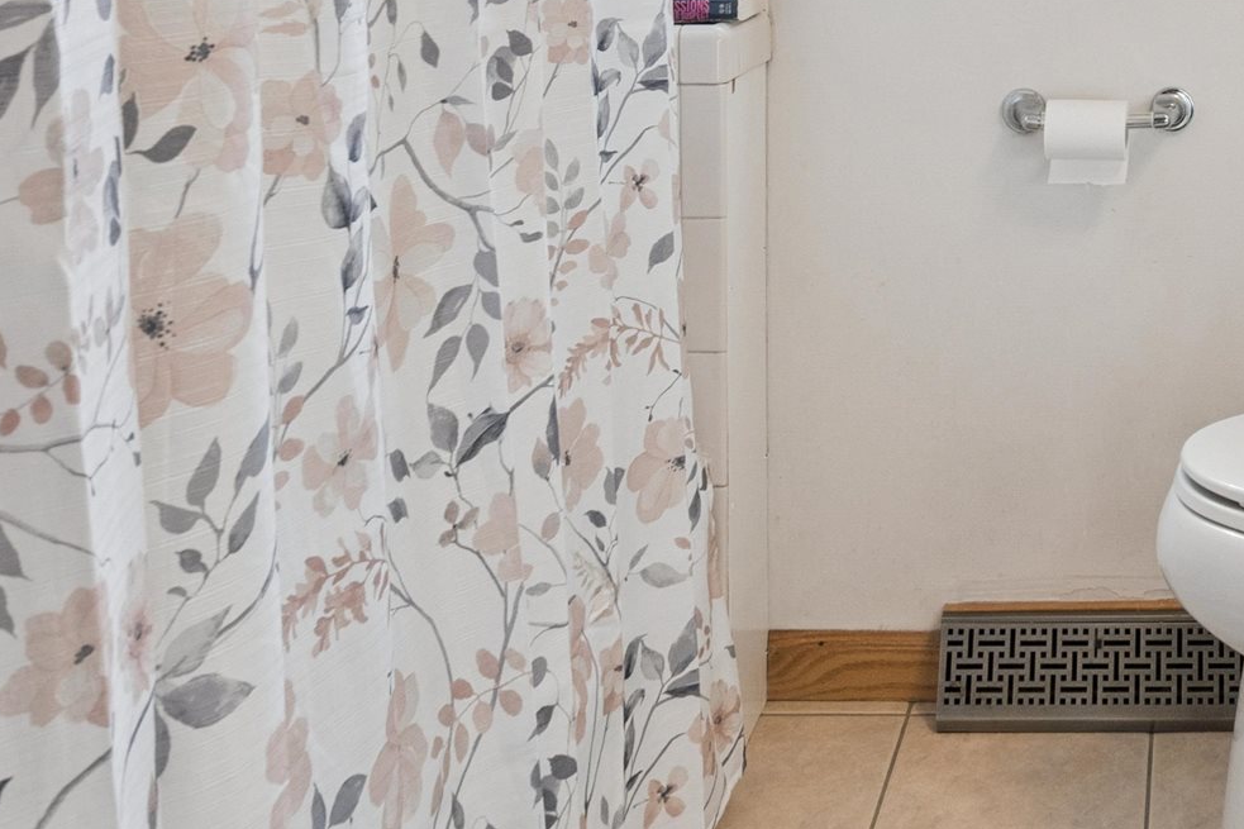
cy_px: -220
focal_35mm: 50
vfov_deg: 24.0
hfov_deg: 37.3
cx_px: 1093
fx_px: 1727
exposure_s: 1/125
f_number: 10
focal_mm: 16
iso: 800
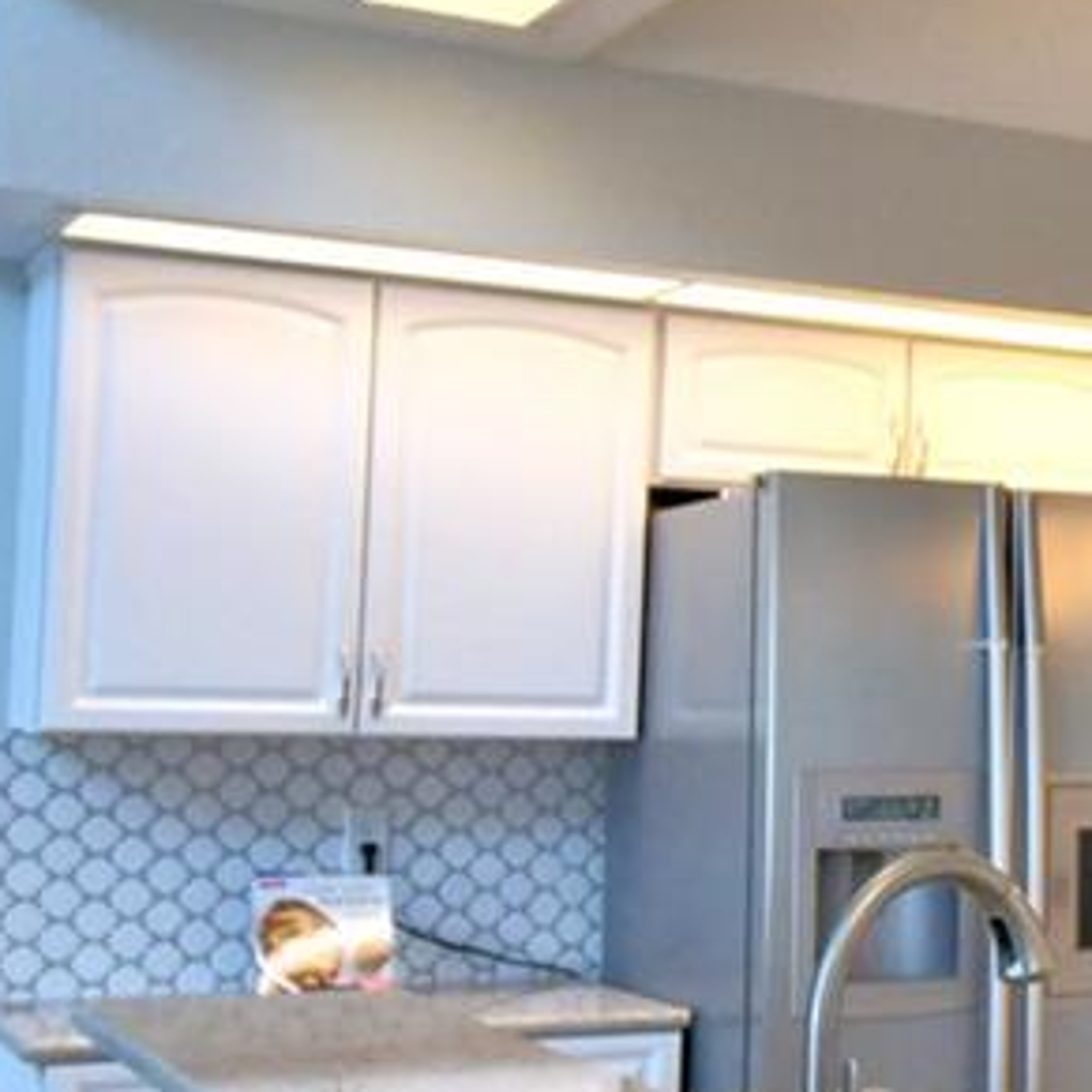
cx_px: 1542
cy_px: 597
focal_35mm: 70
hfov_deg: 21.5
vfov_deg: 24.6
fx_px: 2498
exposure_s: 1/100
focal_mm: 10
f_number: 4.5
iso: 400
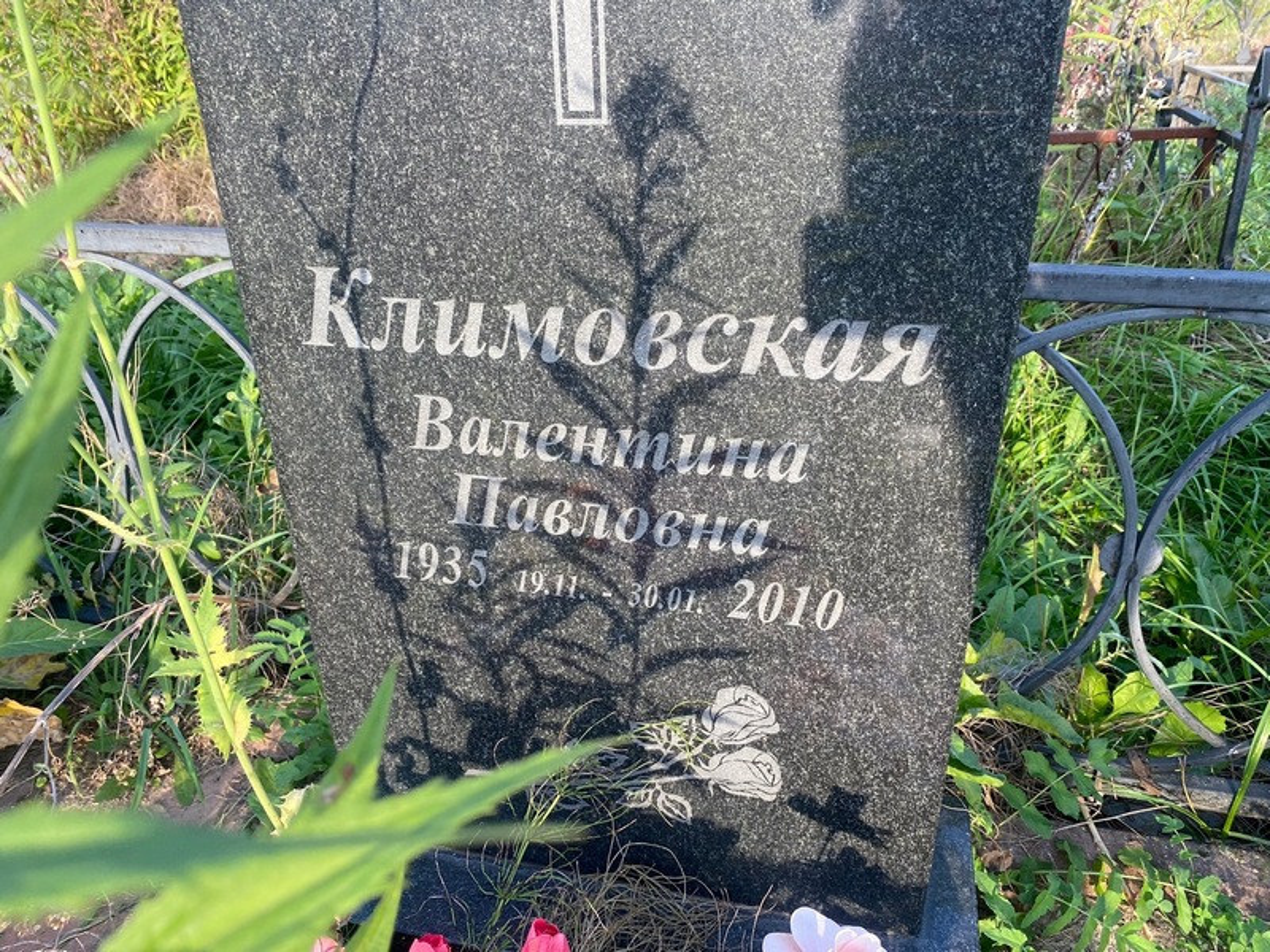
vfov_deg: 53.1
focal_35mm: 26
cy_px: 476
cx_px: 635
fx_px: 954
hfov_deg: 67.3
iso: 32
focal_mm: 4.25
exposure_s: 1/251
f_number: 1.8
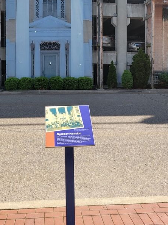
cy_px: 76
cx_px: 69
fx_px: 227
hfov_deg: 40.5
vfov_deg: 51.7
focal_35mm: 35
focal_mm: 5.4
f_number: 1.8
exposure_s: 1/1053
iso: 40
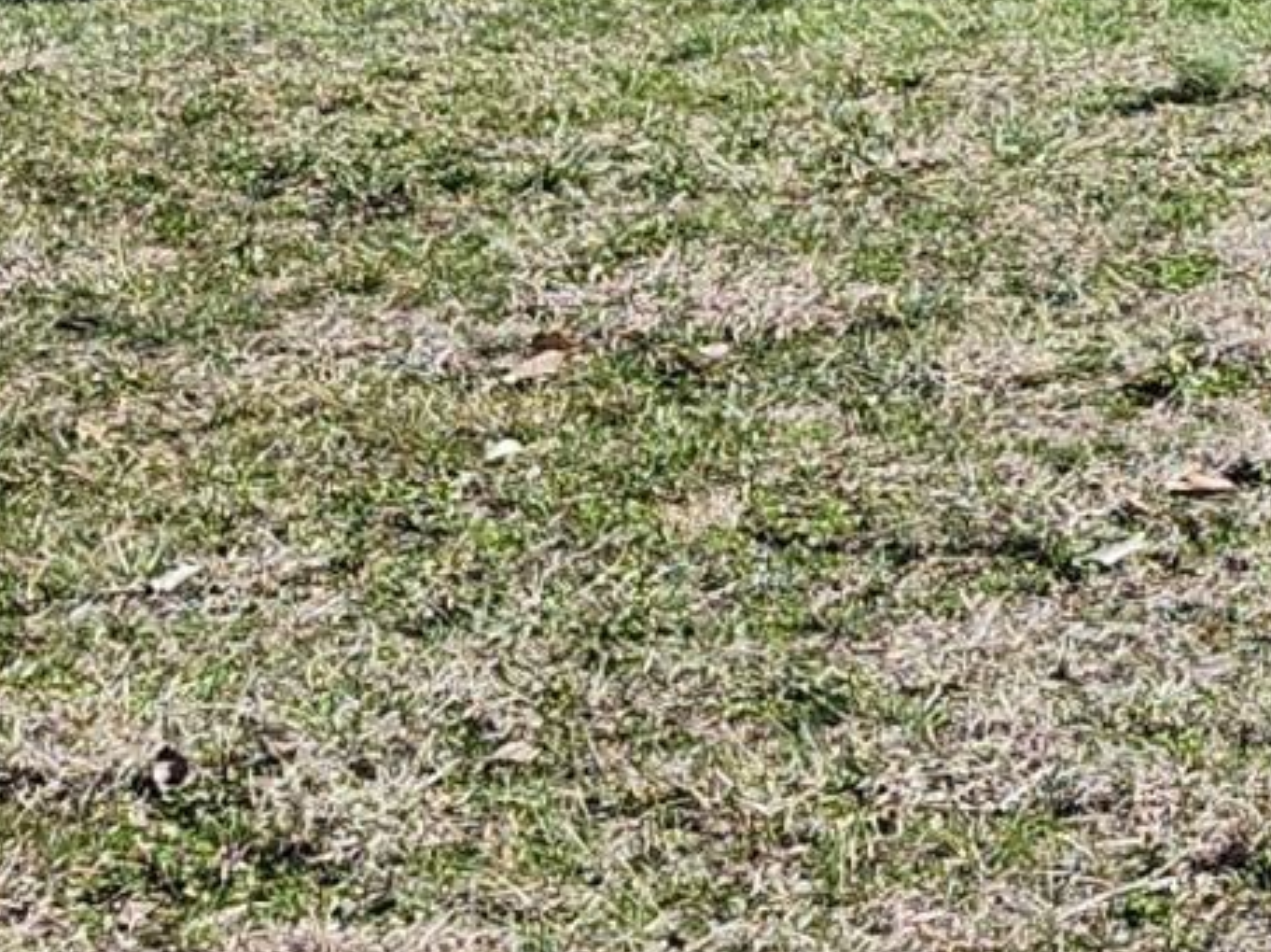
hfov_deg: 11.1
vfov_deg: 9.4
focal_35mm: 152
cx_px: 2951
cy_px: -678
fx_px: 5578
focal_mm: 5.54
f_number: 1.8
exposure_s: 1/1139
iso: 25
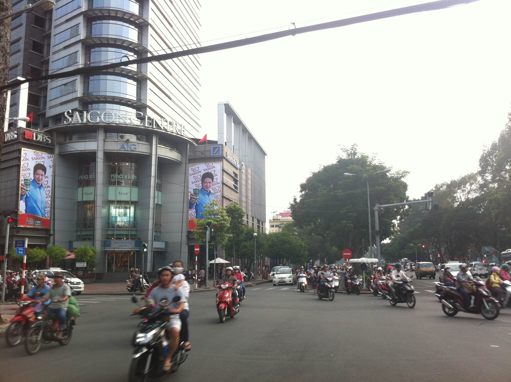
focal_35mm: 35
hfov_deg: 52.7
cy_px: 191
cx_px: 256
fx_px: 516
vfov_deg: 40.6
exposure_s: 1/60
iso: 80
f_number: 2.8
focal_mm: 3.85
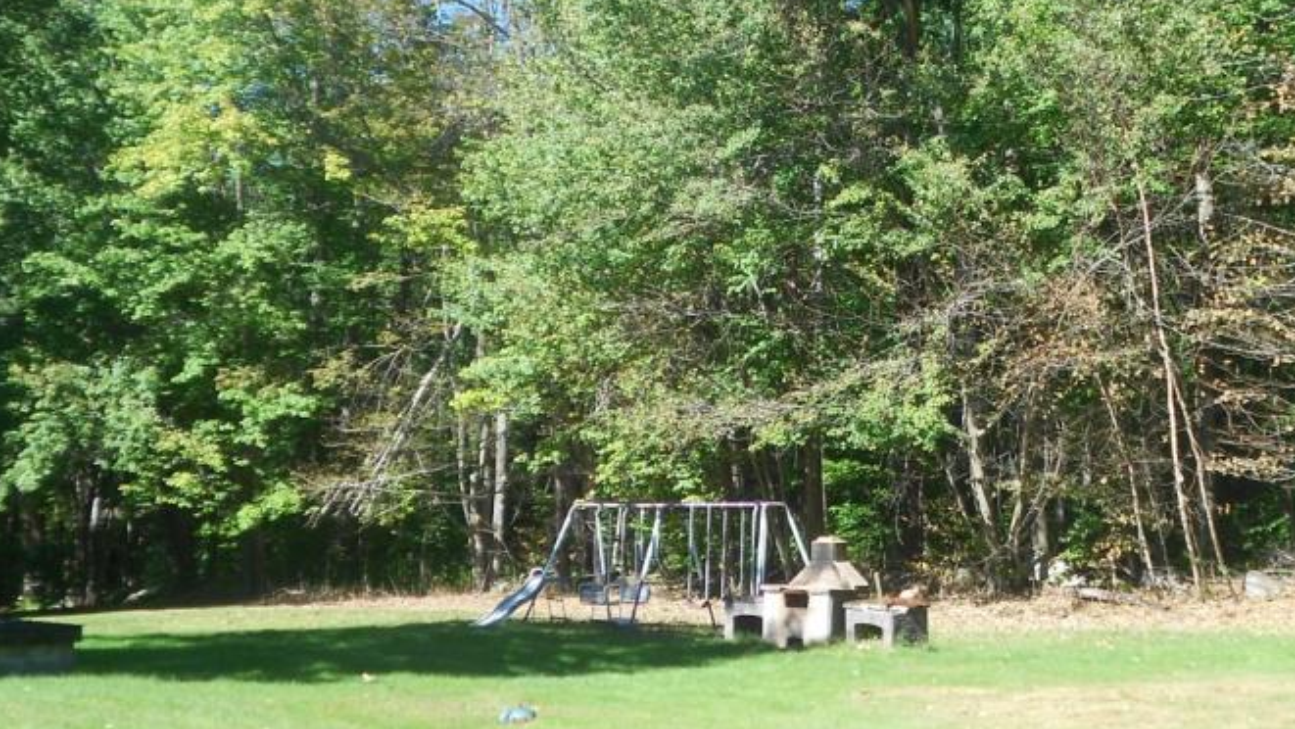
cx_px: 807
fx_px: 1854
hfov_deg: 38.3
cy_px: 263
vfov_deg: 22.2
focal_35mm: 54
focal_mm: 5.8
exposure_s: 1/250
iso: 80
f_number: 3.6
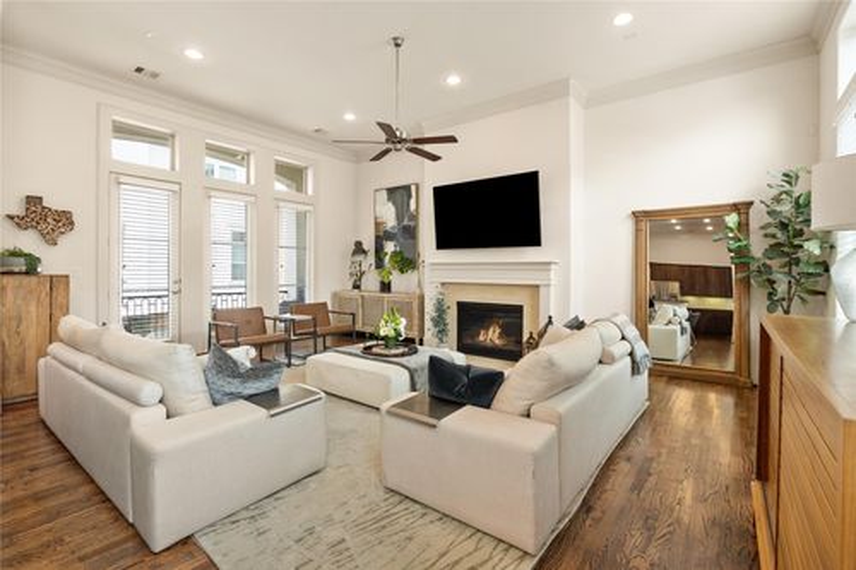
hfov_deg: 96.8
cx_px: 428
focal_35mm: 16
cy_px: 285
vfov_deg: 73.7
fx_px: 380
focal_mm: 16
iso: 100
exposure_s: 1/13
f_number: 5.6
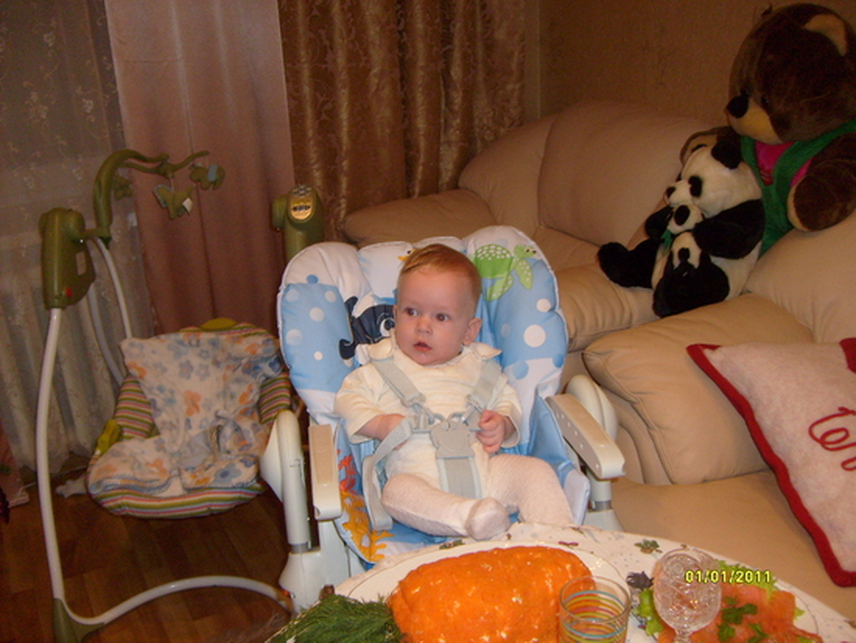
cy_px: 322
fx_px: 866
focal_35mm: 35
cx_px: 428
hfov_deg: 52.6
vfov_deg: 40.7
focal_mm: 5.8
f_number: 2.8
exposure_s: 1/45
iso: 100
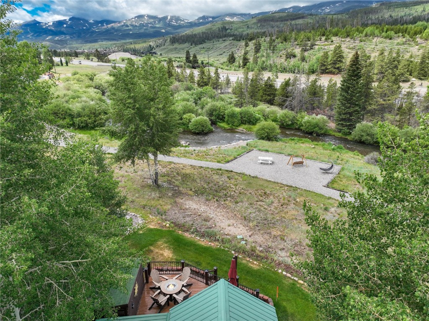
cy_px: 160
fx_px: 297
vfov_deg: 56.8
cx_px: 214
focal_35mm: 24
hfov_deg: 71.6
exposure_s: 1/2000
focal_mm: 12.29
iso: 190
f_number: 2.8
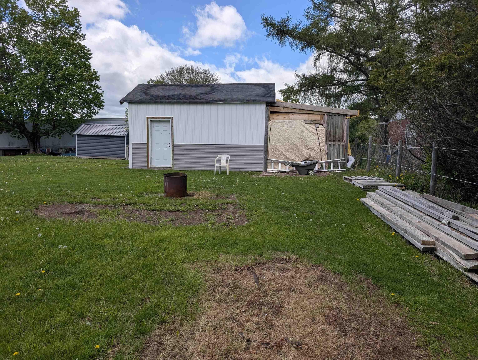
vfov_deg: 56.9
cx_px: 239
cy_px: 180
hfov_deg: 71.5
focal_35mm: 24
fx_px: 332
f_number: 1.68
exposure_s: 1/1151
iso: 21
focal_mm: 6.9
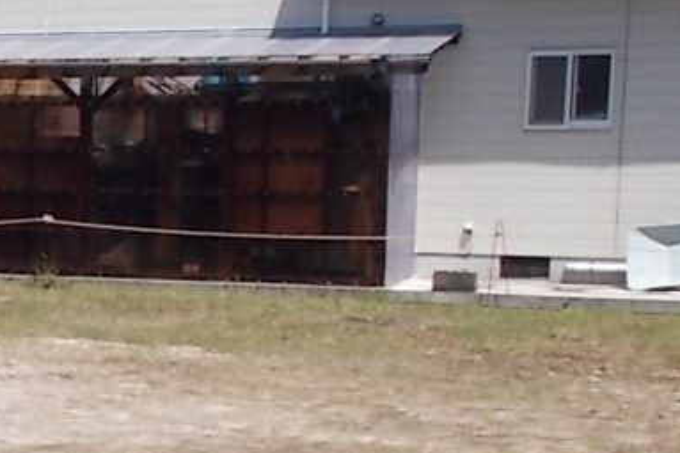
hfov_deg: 17.0
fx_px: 2133
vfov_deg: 12.0
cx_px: -208
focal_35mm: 113
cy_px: 423
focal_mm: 4.6
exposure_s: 1/200
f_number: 8
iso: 80
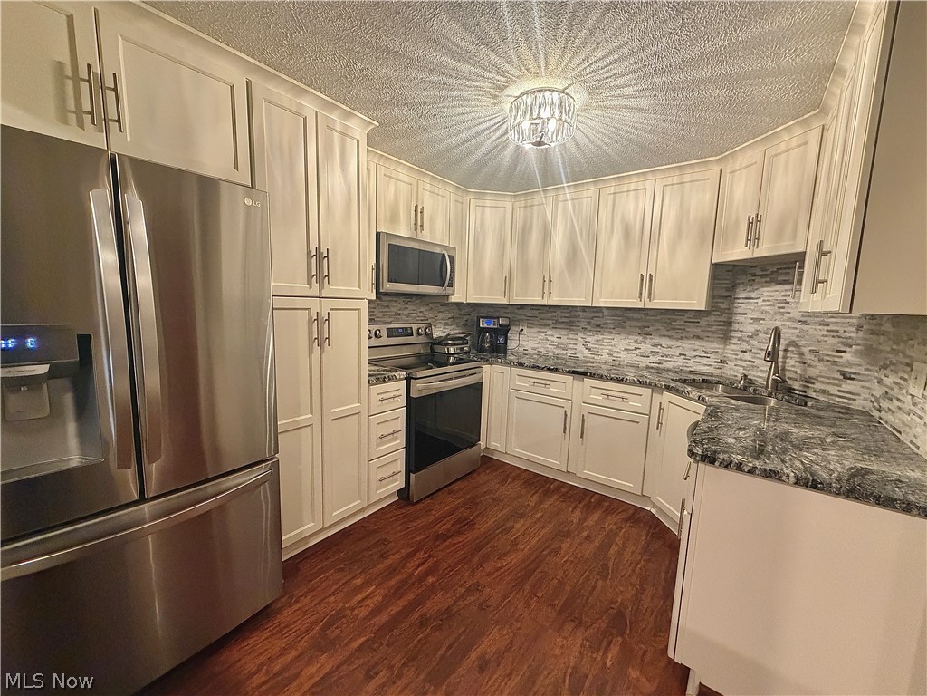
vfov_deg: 85.7
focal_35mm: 14
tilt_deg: -7.3
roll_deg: -1.4
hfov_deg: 102.1
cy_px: 348
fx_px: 375
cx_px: 464
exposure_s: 1/60
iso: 640
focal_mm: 2.22
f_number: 2.2
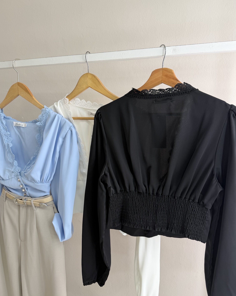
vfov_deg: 66.0
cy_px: 144
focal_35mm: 26
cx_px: 115
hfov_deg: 54.9
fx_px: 227
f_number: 1.78
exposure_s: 1/162
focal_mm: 6.76
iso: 64
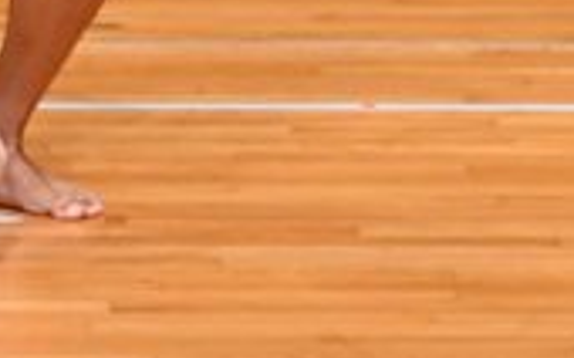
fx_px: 20729
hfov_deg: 1.6
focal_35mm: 1326
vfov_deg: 1.0
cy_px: -476
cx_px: 62
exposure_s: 1/400
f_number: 5.6
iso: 3200
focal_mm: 190
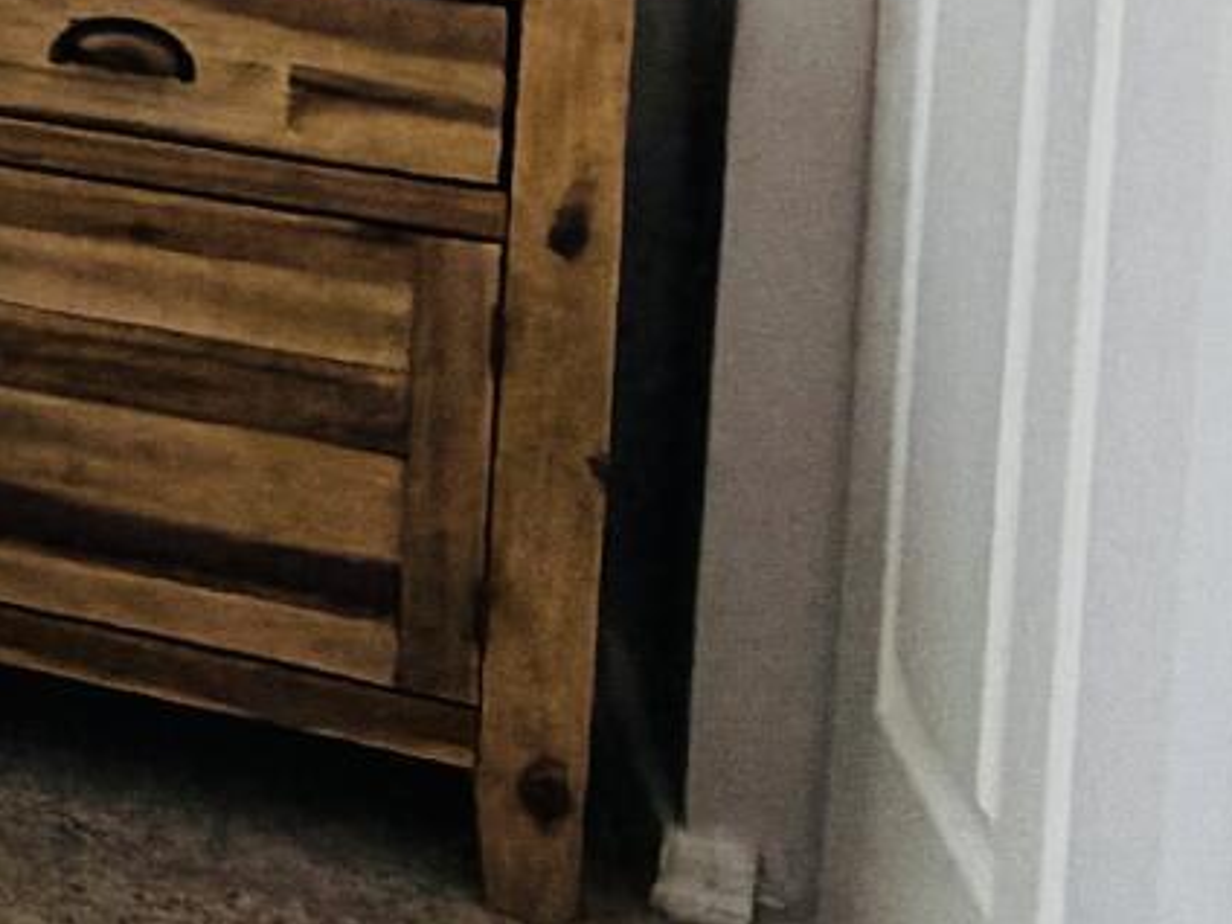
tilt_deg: -3.0
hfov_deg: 10.8
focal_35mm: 99
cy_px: -729
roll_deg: -0.8
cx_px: -2667
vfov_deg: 13.4
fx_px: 3523
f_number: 2.2
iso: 50
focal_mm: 2.22
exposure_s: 1/126
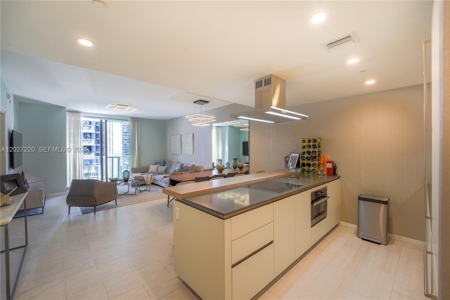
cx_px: 225
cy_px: 150
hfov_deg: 104.3
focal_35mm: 14
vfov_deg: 81.2
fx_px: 175
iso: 160
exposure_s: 1/20
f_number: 9
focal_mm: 14
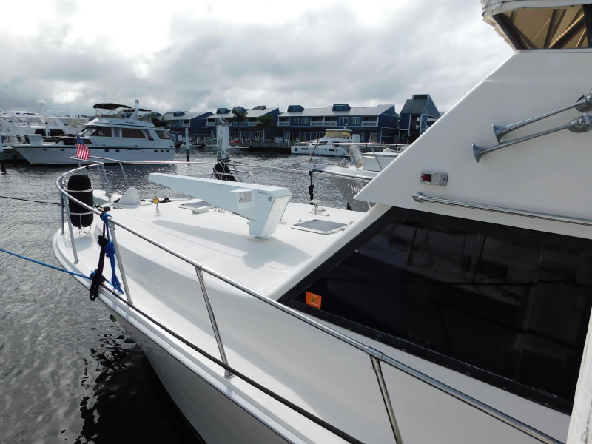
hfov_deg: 73.9
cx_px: 296
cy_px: 222
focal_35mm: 23
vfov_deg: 58.9
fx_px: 393
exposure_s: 1/800
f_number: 6
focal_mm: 4
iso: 125
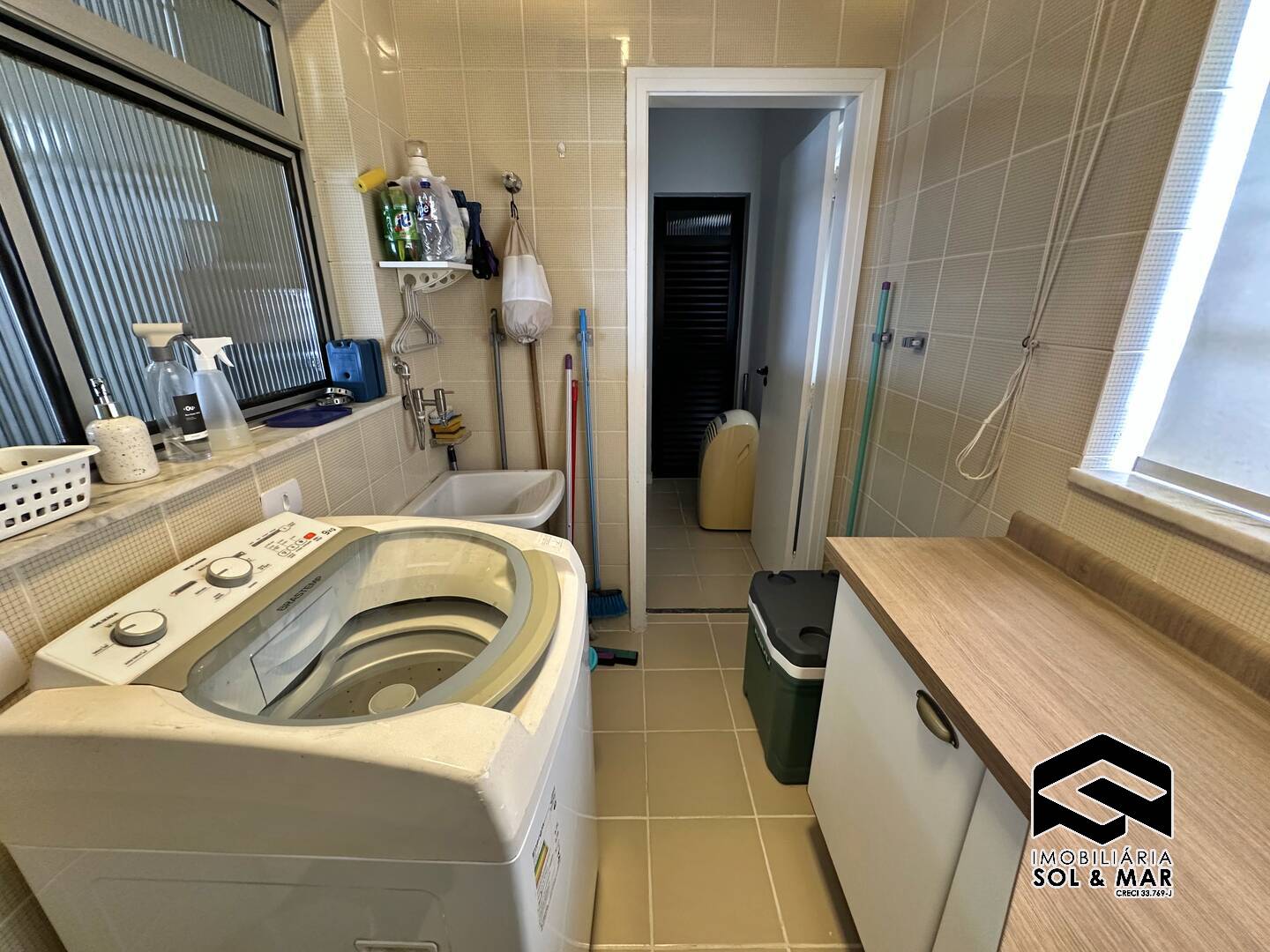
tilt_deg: -18.6
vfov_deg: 85.7
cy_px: 476
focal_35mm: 14
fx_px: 514
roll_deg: +0.2
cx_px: 635
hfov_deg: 102.1
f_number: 2.2
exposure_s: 1/60
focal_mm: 2.22
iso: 250
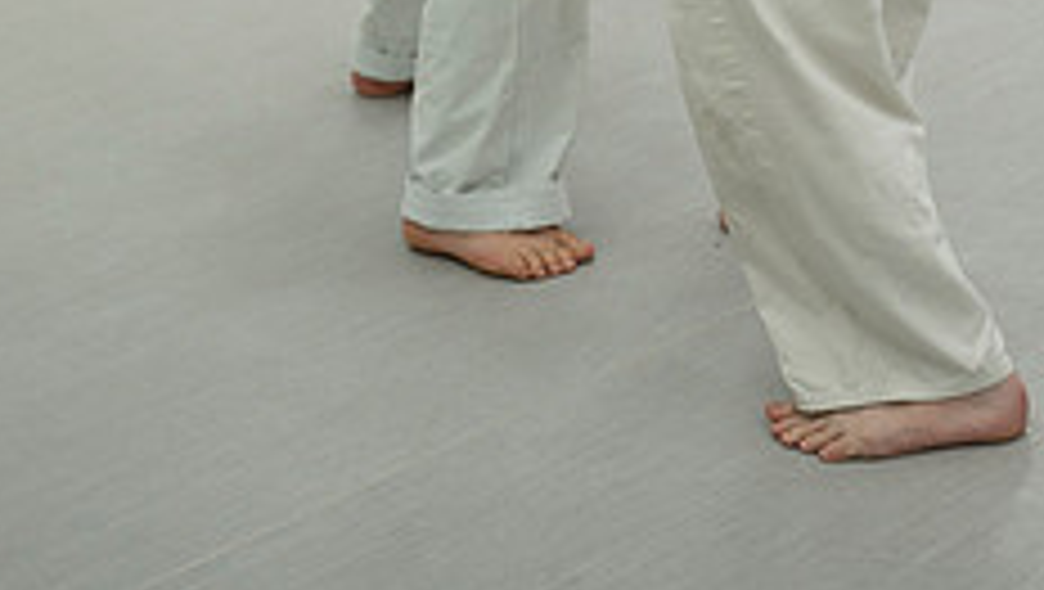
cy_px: -405
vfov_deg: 14.0
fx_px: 2189
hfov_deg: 26.8
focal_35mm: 79
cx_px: 421
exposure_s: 1/400
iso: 2200
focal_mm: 39
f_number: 4
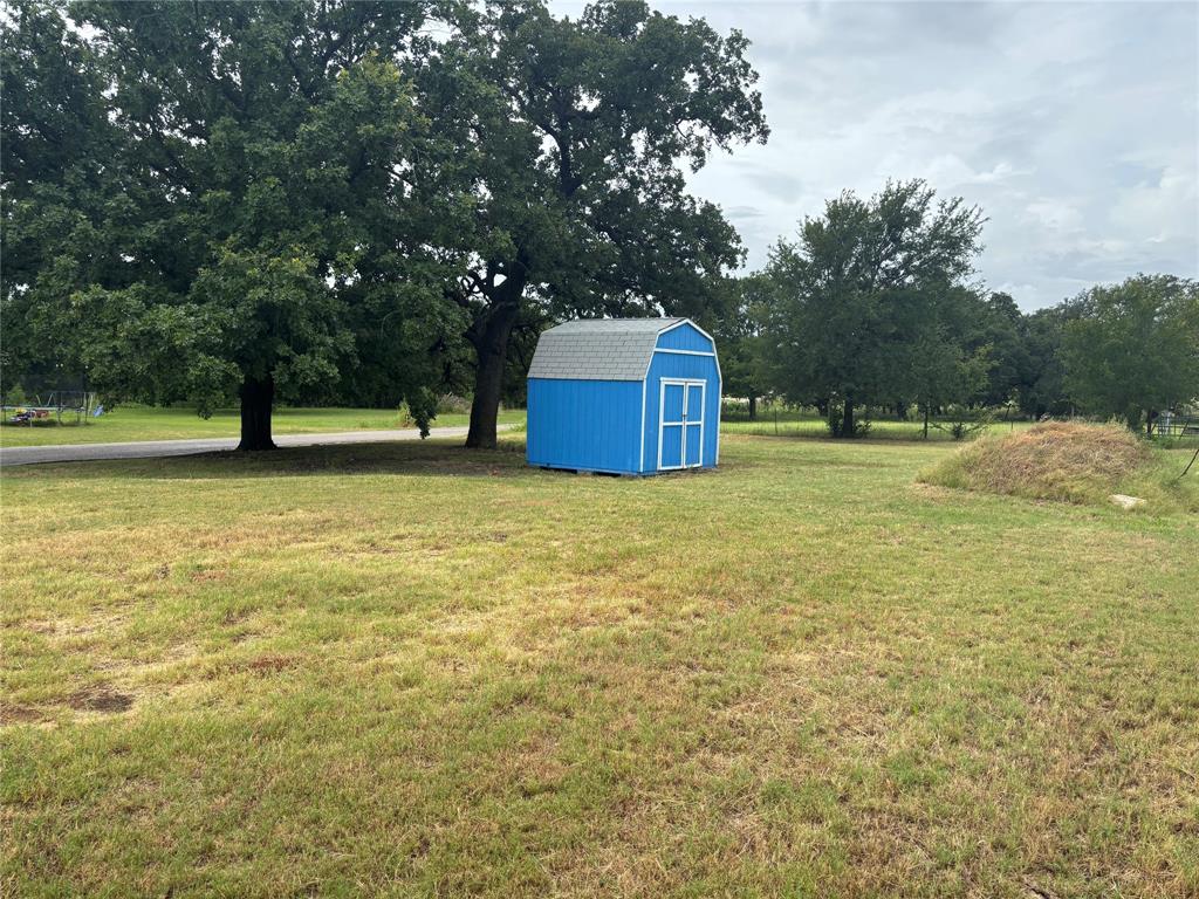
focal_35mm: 26
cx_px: 600
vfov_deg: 53.1
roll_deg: -1.4
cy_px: 450
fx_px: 901
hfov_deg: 67.3
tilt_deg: -5.4
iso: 50
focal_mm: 5.96
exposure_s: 1/2857
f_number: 1.6
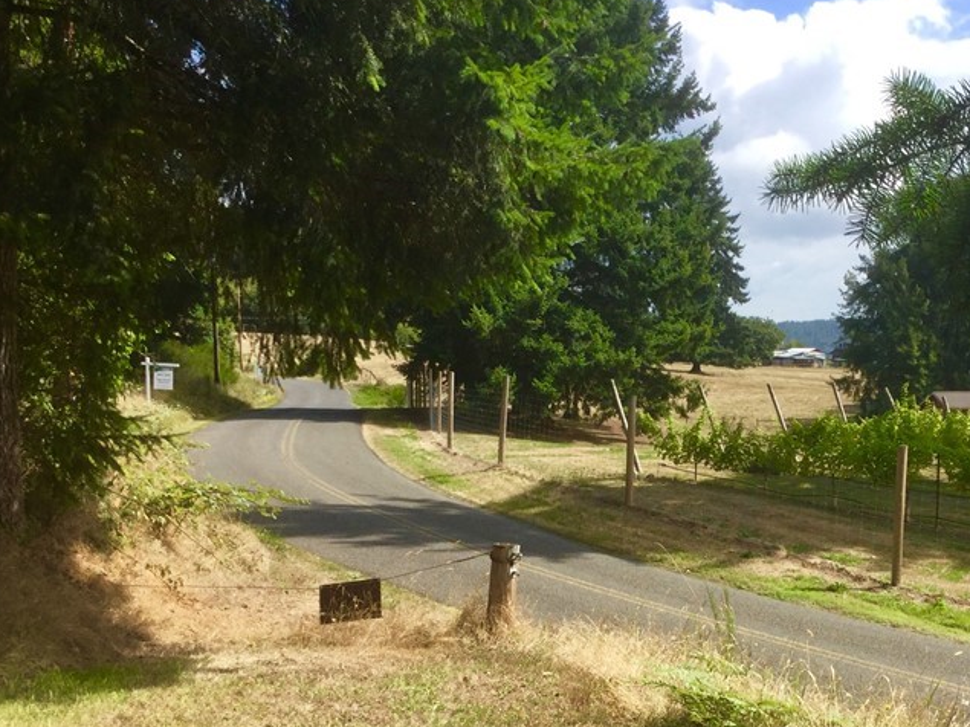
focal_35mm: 50
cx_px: 701
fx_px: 1401
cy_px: 515
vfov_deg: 28.8
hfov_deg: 37.5
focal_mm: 3.3
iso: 25
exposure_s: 1/769
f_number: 2.4
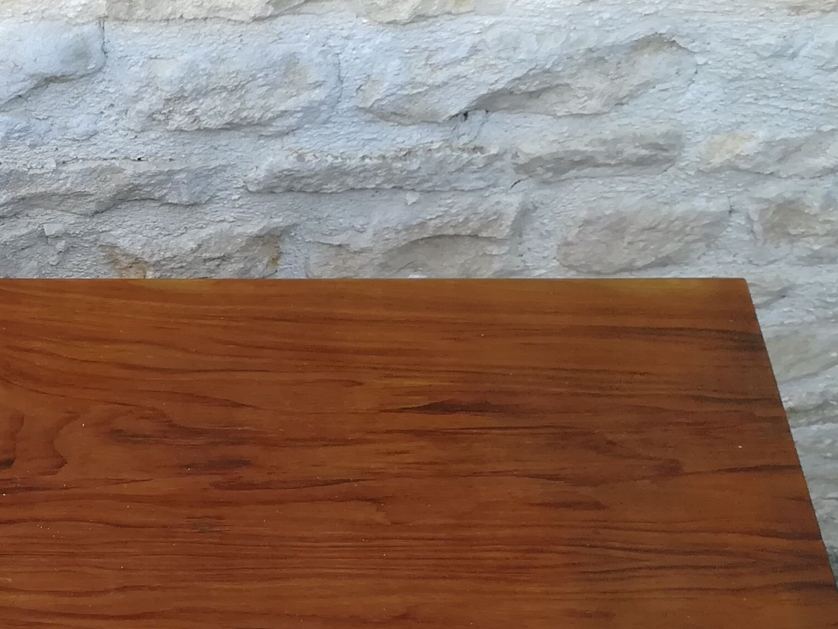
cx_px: -56
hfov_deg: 26.6
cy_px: 602
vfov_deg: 21.0
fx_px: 1646
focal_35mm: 68
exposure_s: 1/100
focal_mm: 3.83
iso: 80
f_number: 2.2
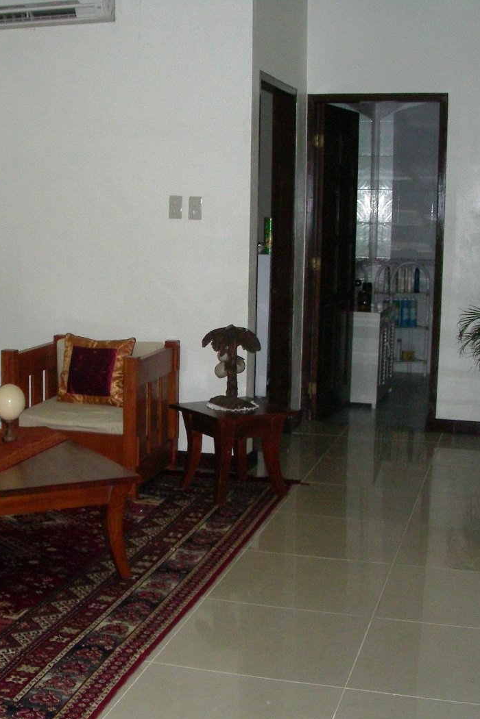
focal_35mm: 53
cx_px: 144
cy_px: 360
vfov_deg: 37.5
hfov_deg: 25.3
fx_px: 1060
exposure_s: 1/60.1
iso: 200
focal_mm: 6.3
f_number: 3.5
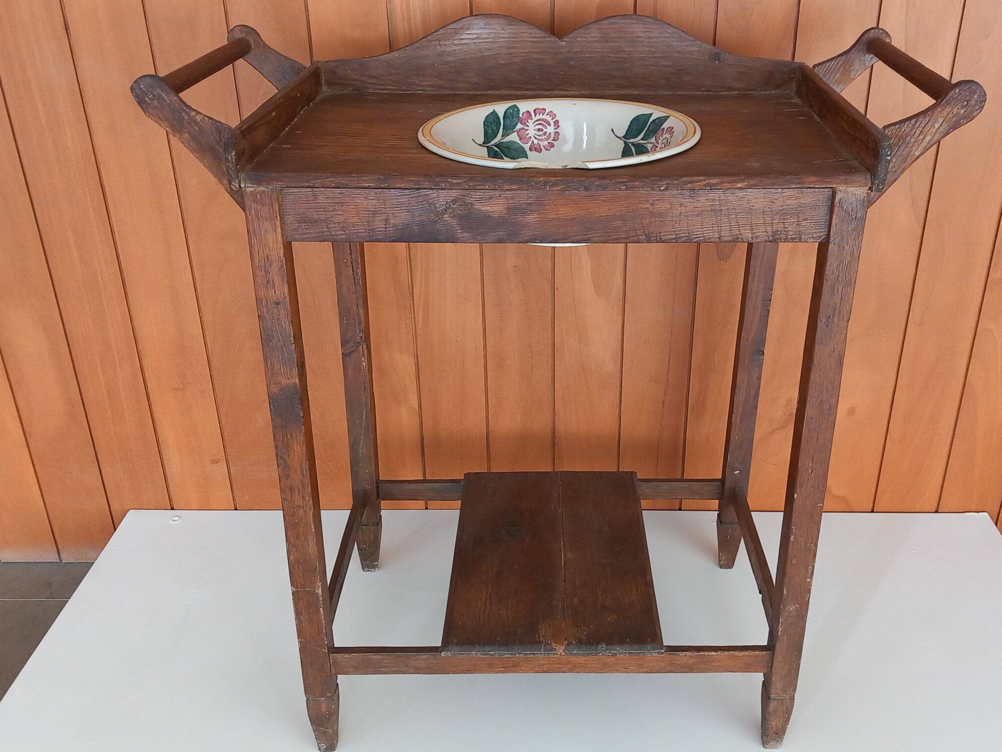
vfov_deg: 41.8
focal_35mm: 34
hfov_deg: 53.8
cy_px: 383
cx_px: 570
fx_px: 984
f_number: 1.8
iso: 100
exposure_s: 1/50
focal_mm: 4
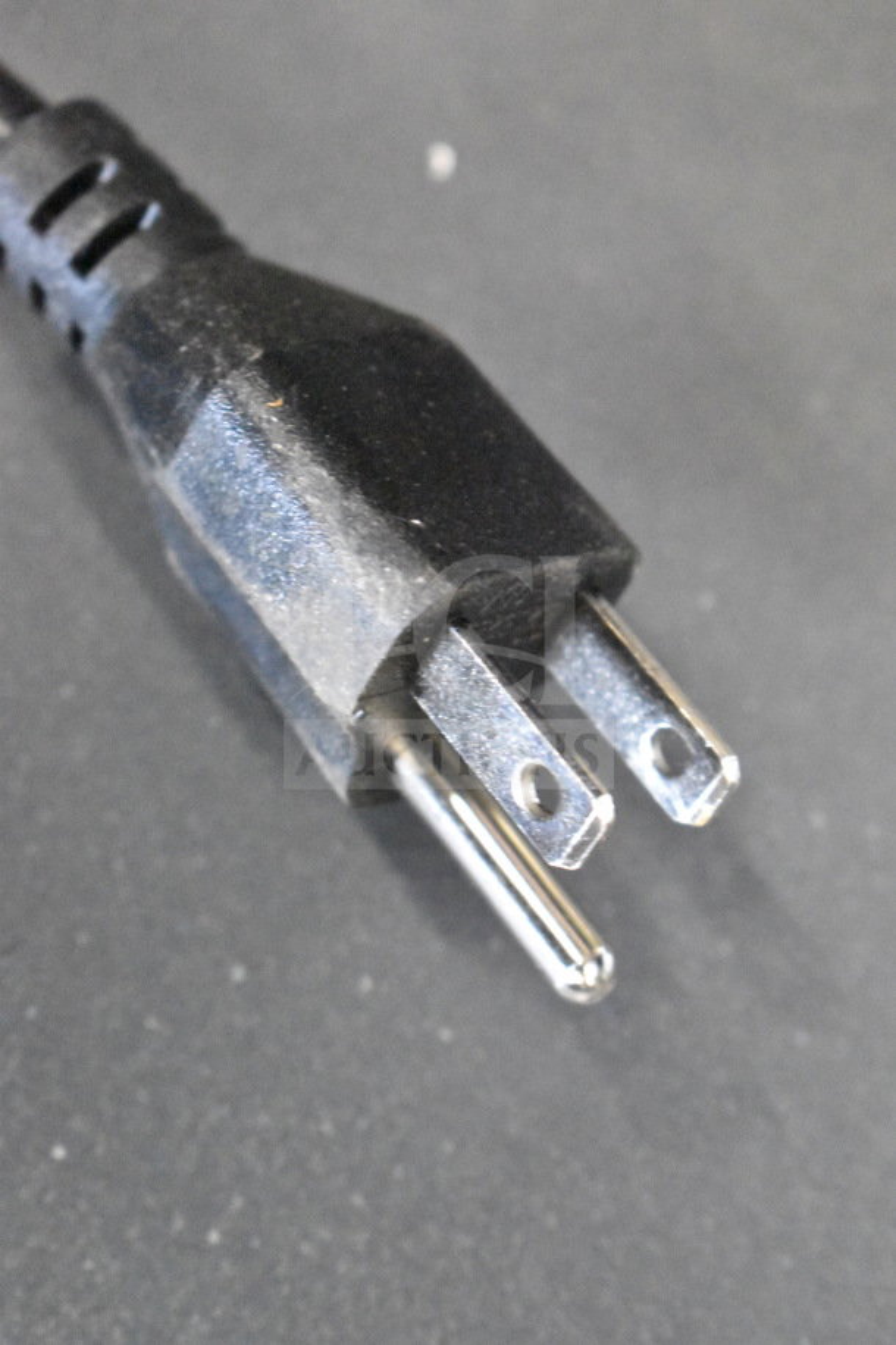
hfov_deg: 16.6
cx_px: 448
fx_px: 3080
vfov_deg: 24.6
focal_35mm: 82
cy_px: 672
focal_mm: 55
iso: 20000
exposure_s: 1/100
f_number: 5.6
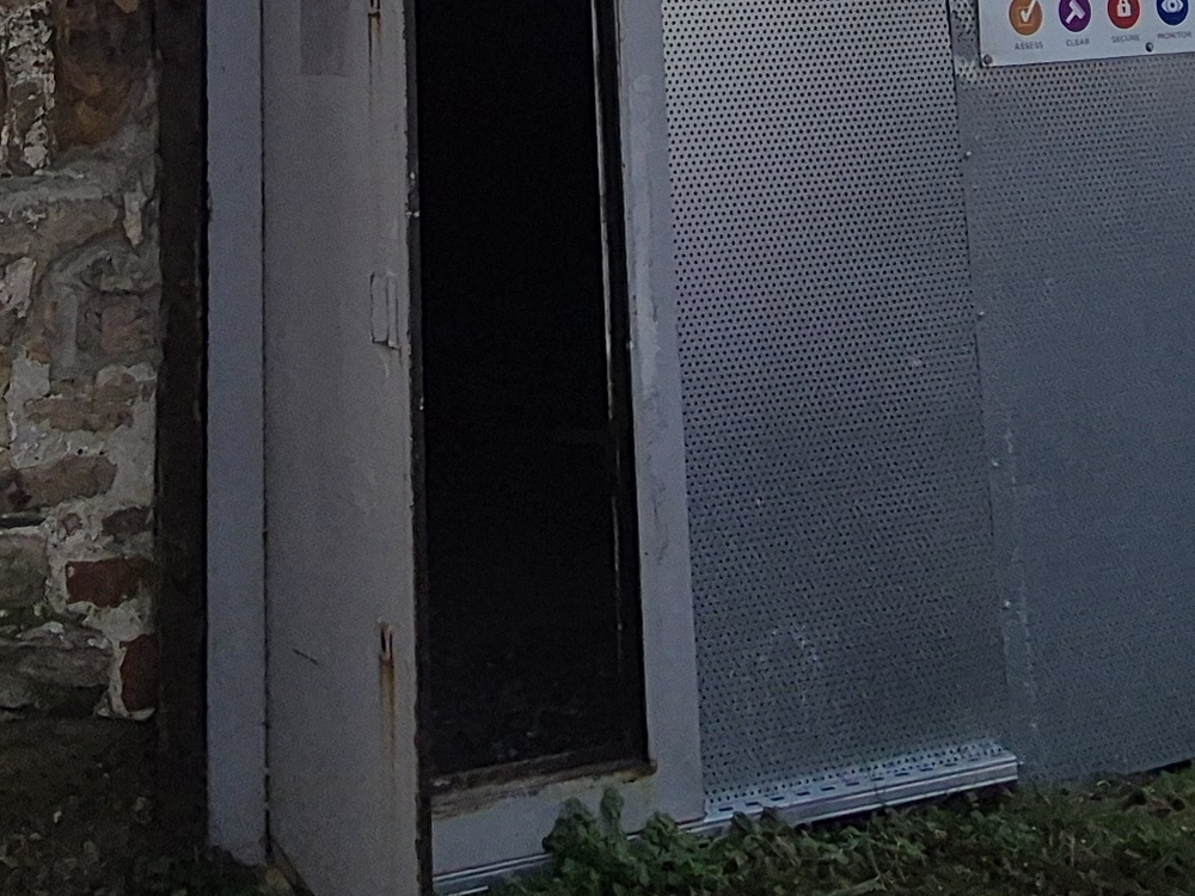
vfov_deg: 22.0
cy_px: -529
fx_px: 1795
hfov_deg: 36.7
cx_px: 484
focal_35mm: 52
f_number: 2.2
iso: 50
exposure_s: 1/3544
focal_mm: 2.2
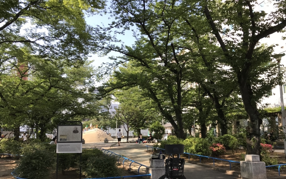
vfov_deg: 41.7
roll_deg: +0.7
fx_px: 234
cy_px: 106
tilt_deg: +7.3
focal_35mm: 30
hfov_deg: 62.9
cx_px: 142
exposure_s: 1/720
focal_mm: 3.99
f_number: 1.8
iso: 20
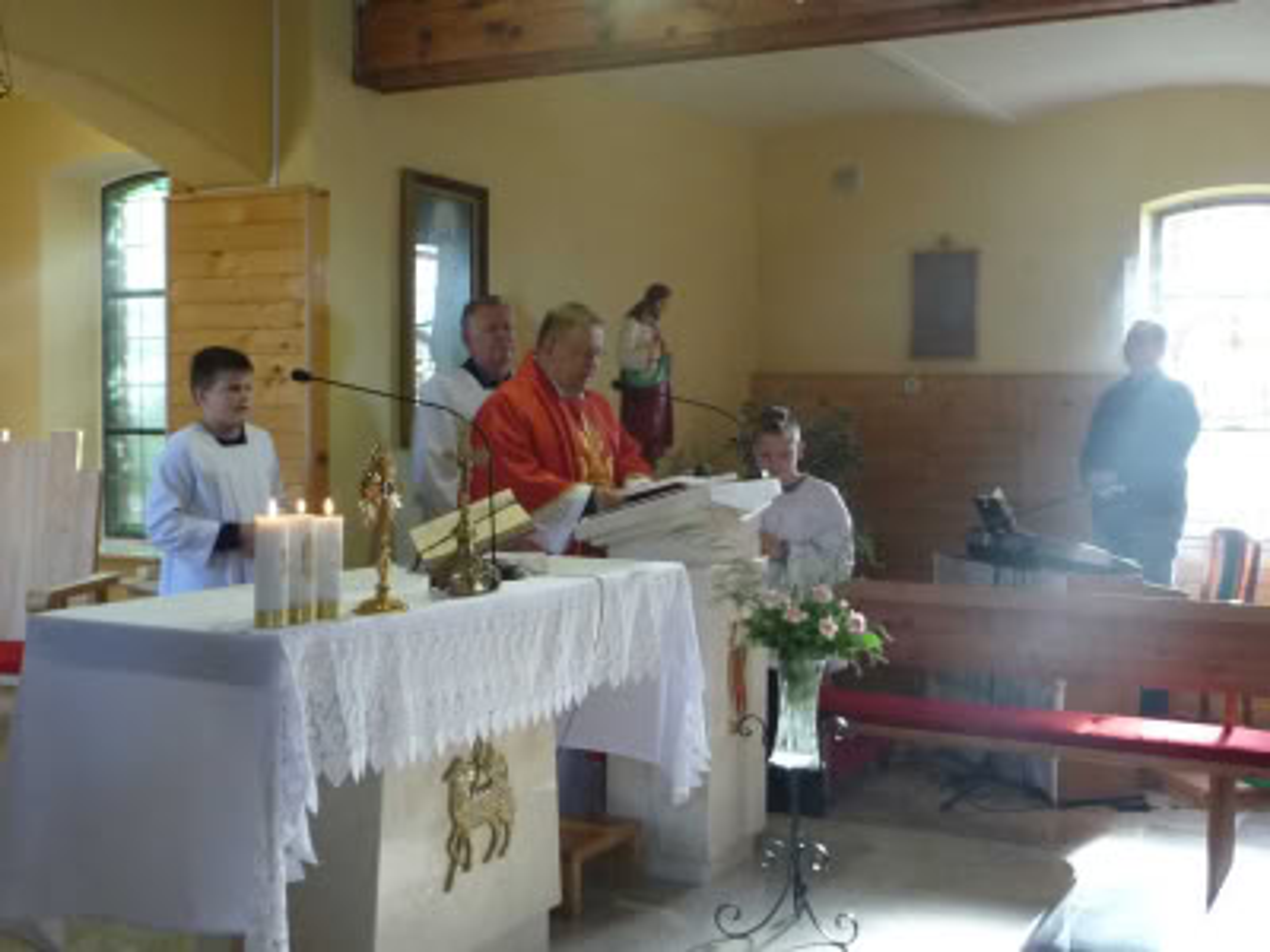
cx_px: 635
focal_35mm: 43
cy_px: 476
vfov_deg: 33.6
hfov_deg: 43.9
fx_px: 1578
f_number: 3.3
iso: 250
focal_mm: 4.7
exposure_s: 1/30
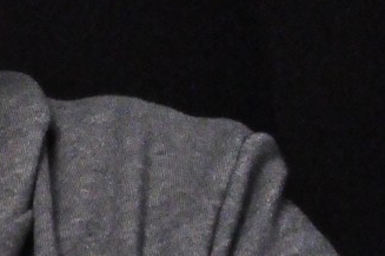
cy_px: 112
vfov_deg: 1.7
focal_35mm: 783
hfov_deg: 2.6
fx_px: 8366
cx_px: -397
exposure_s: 1/25
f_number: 5.6
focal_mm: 105
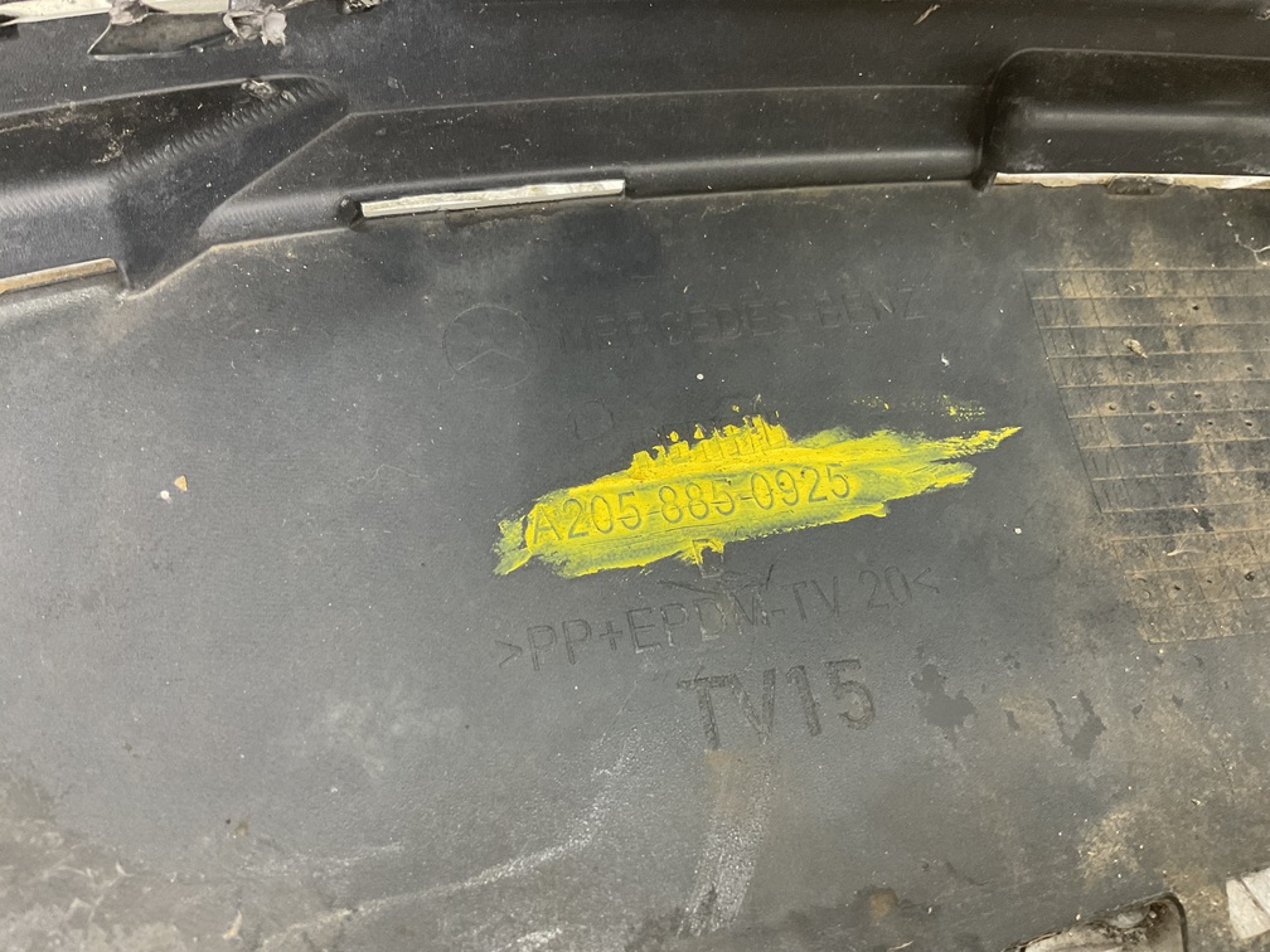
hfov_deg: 61.7
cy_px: 476
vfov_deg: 48.2
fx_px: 1064
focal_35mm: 29
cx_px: 635
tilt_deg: -57.5
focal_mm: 3
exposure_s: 1/60
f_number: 1.8
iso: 160
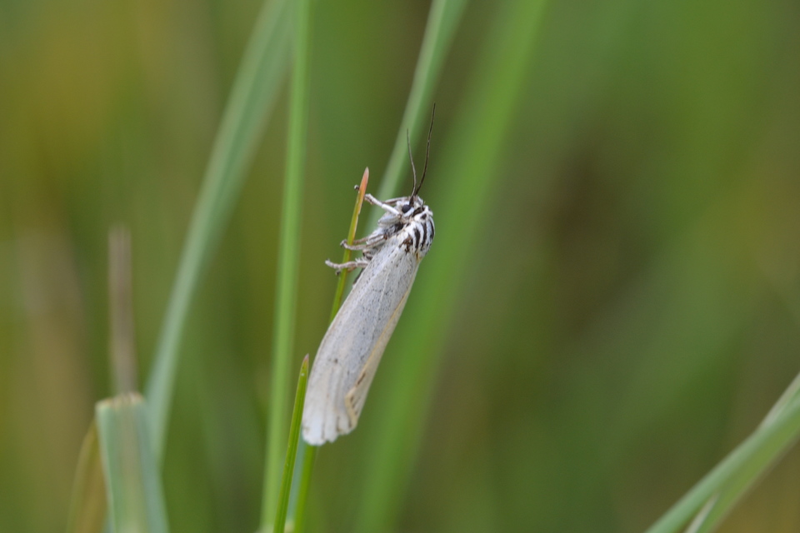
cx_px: 400
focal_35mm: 278
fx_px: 6166
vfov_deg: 5.0
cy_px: 266
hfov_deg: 7.4
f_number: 8
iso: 400
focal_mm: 185
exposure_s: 1/125
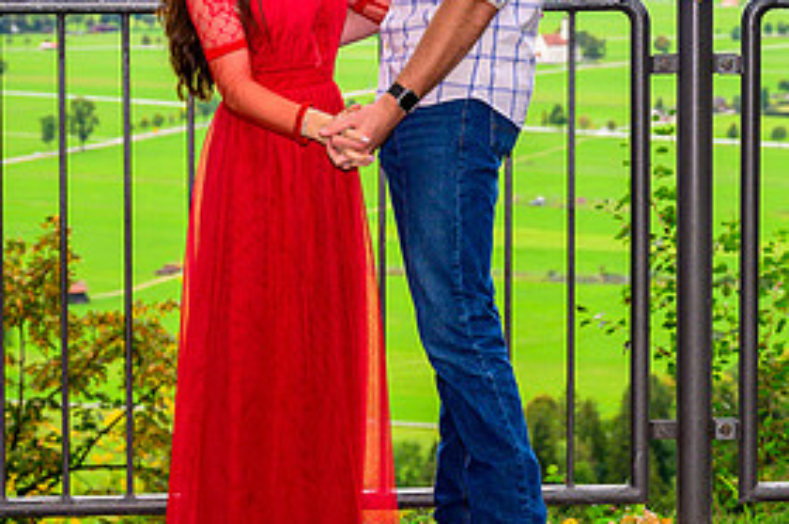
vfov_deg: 9.6
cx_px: 408
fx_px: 3109
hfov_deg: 14.5
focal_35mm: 142
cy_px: 135
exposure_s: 1/800
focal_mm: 58
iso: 400
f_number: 4.5
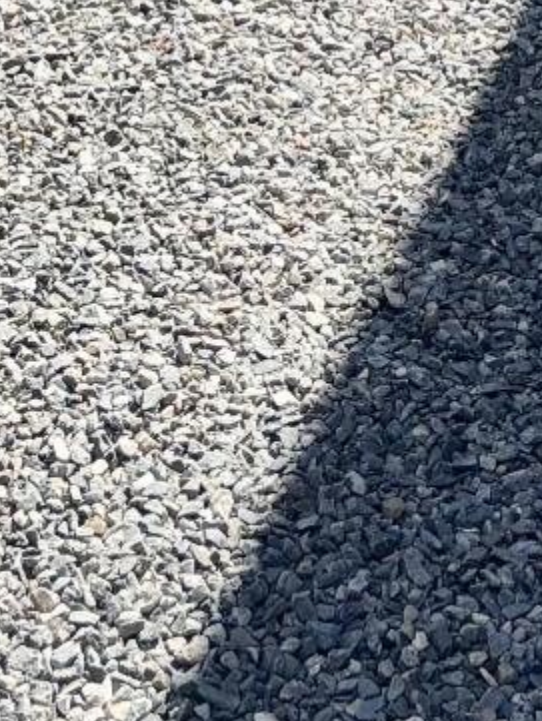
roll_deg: -0.3
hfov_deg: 10.2
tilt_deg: -6.1
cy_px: -881
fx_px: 3004
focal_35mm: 144
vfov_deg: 11.7
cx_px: 624
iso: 50
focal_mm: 5.96
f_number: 1.6
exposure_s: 1/2710
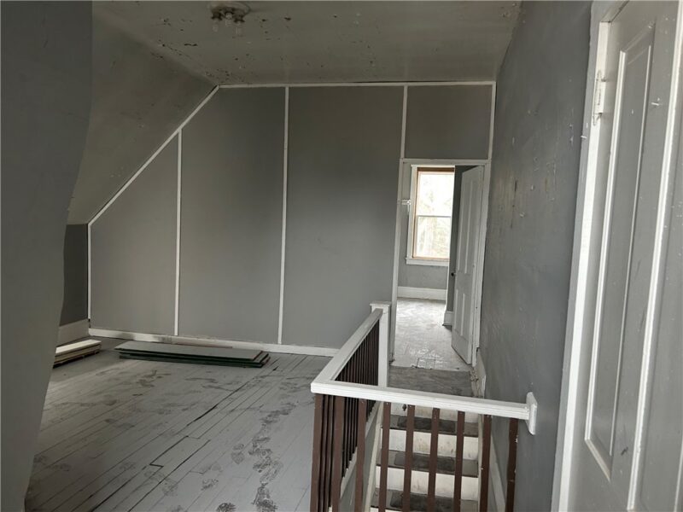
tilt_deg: -5.4
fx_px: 513
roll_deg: -1.0
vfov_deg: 53.1
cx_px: 342
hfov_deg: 67.3
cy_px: 256
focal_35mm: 26
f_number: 1.5
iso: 160
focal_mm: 5.7
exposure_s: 1/60
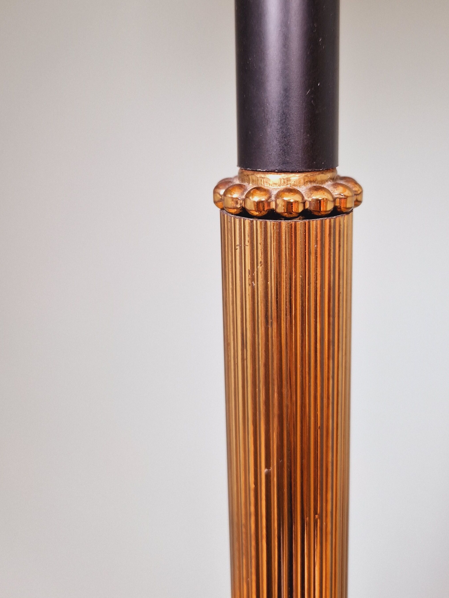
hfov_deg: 41.4
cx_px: 288
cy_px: 218
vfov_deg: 53.3
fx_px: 588
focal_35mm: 34
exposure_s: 1/100
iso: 200
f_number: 1.8
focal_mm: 5.4
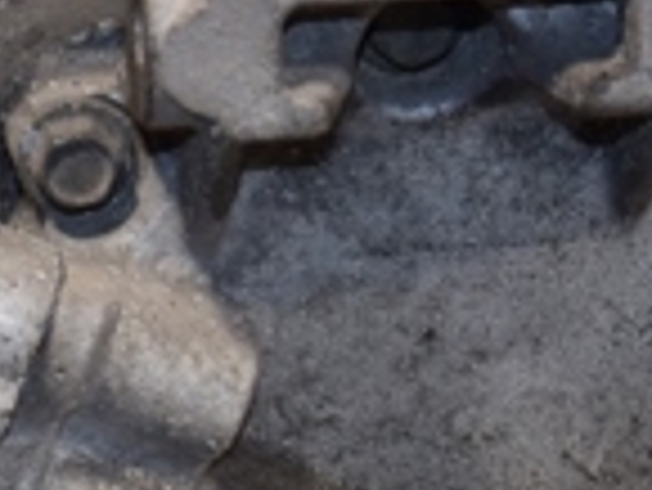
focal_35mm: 477
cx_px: 72
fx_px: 8994
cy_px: 508
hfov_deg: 4.1
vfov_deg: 3.1
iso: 800
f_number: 5.3
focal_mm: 75
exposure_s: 1/125
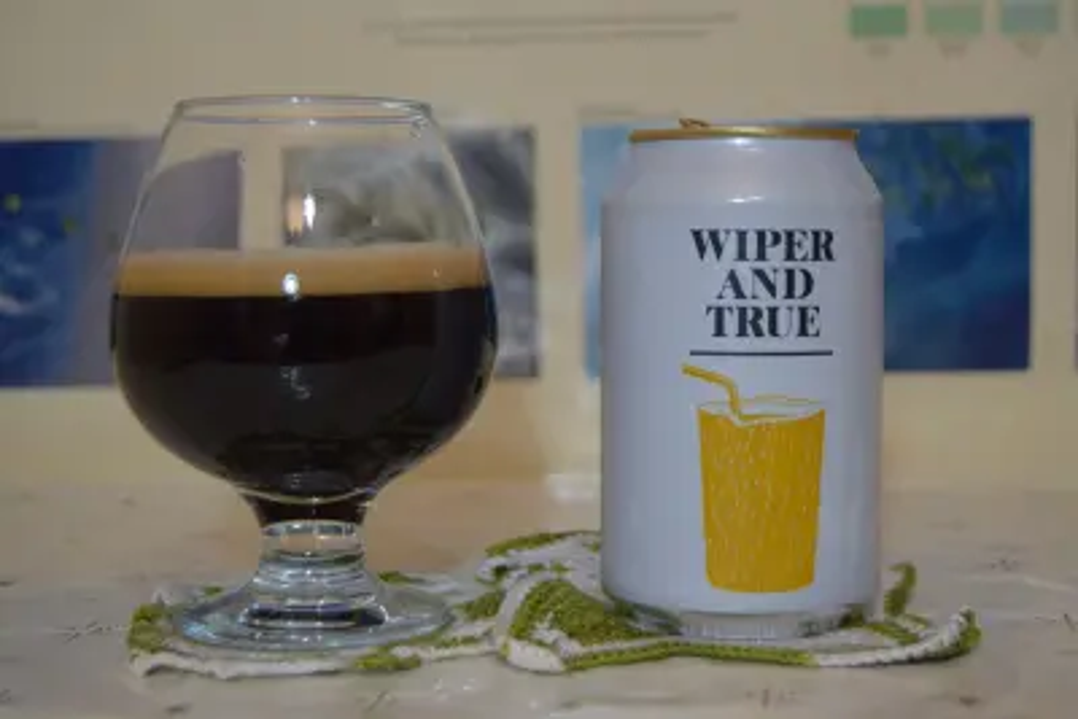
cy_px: 360
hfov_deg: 29.9
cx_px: 539
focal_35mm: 68
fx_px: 2022
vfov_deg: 20.2
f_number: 5.3
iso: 720
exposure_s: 1/60
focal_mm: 45
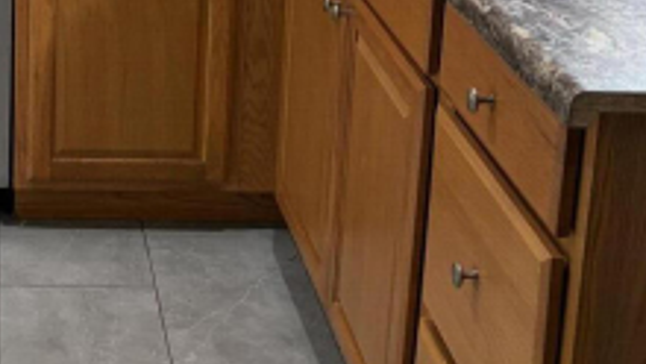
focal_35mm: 86
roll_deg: -0.5
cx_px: 6
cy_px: -107
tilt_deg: -14.9
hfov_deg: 23.7
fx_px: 1474
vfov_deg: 13.6
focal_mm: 5.96
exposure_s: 1/60
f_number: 1.6
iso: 160
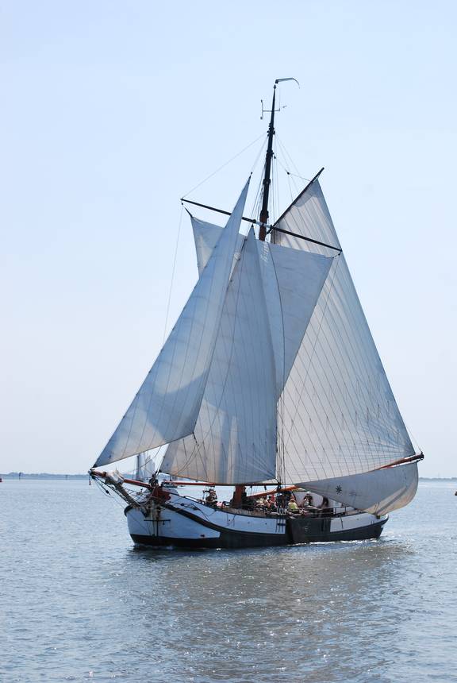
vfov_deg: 24.6
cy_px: 342
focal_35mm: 82
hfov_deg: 16.6
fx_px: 1566
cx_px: 228
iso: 110
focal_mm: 55
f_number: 10
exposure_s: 1/250
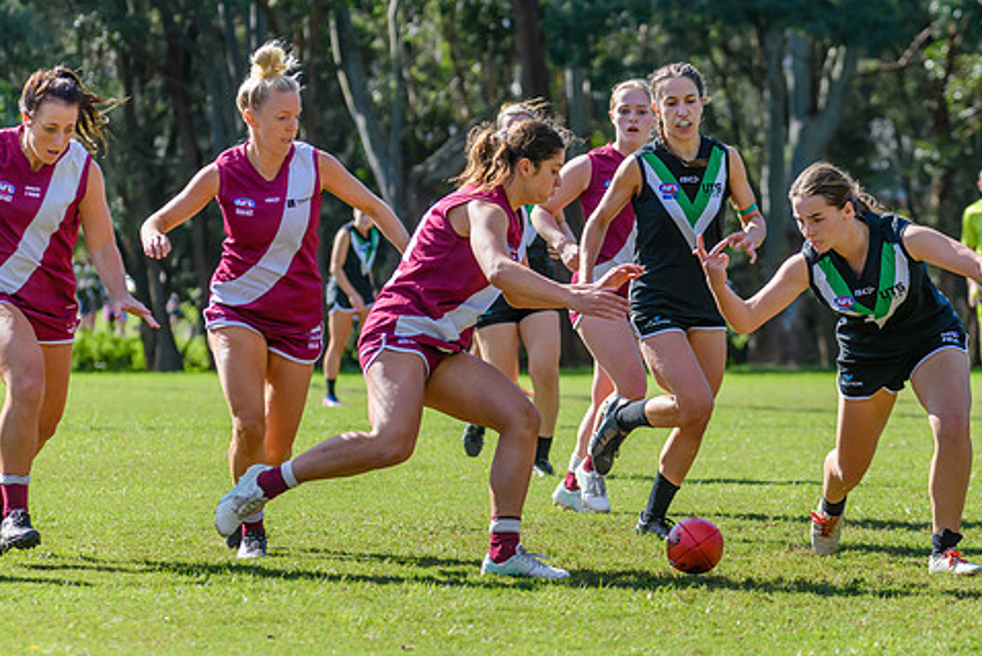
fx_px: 6385
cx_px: 611
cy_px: 266
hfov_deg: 8.8
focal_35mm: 234
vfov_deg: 5.9
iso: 800
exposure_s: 1/1250
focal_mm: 170
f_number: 6.3
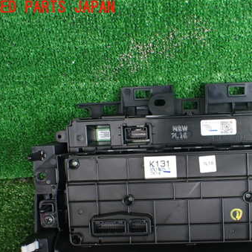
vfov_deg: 35.7
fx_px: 387
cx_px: 203
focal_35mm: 47
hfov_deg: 34.9
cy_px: 166
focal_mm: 5.4
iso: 250
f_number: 2.3
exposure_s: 1/125
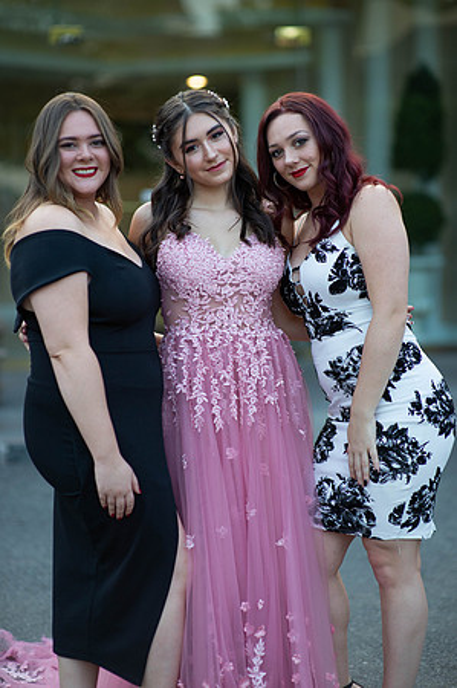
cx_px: 228
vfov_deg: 23.9
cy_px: 344
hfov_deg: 16.0
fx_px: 1622
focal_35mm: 85
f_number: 2
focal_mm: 85
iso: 250
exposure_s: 1/800
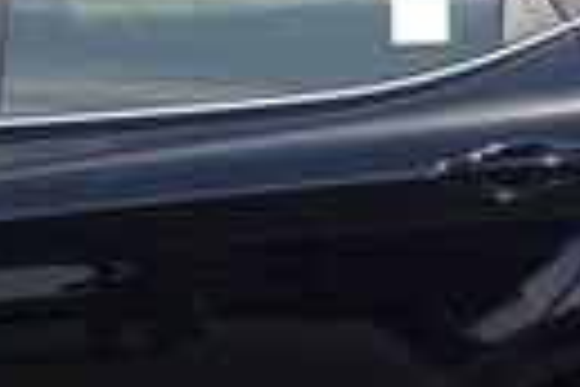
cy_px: 470
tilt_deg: -14.2
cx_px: -157
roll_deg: +0.4
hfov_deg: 11.5
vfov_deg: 7.8
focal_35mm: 175
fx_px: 2819
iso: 50
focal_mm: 4.12
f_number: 2.4
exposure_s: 1/1205
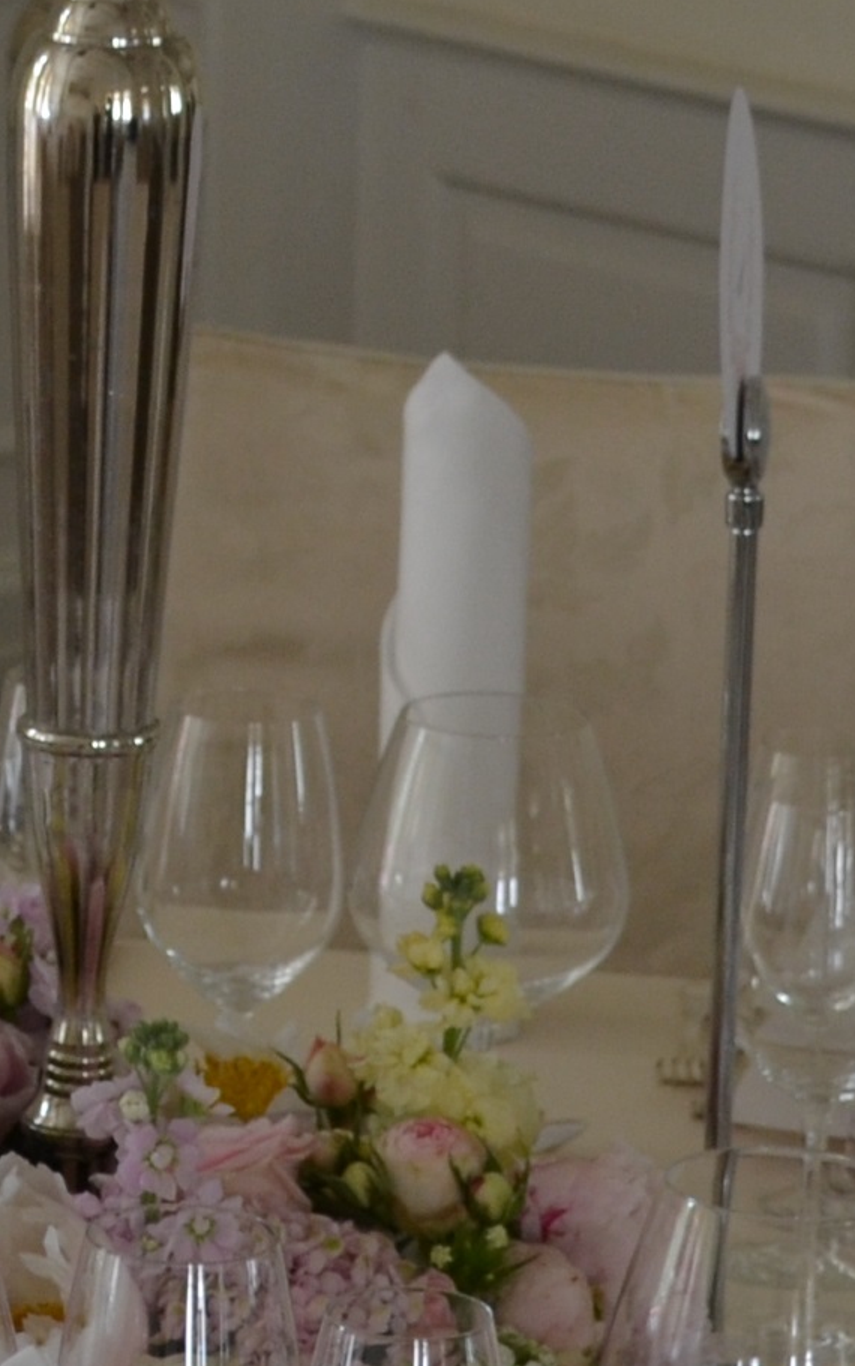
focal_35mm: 198
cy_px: 58
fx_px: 7376
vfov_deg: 10.5
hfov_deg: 6.6
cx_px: -21
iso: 400
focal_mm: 30
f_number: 4.5
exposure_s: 1/80
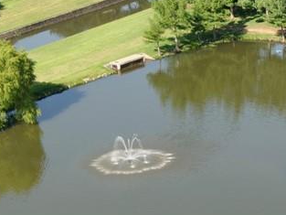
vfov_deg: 9.4
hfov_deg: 11.7
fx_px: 1298
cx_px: 498
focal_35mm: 157
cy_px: 199
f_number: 1.8
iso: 130
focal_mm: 8.67
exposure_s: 1/50
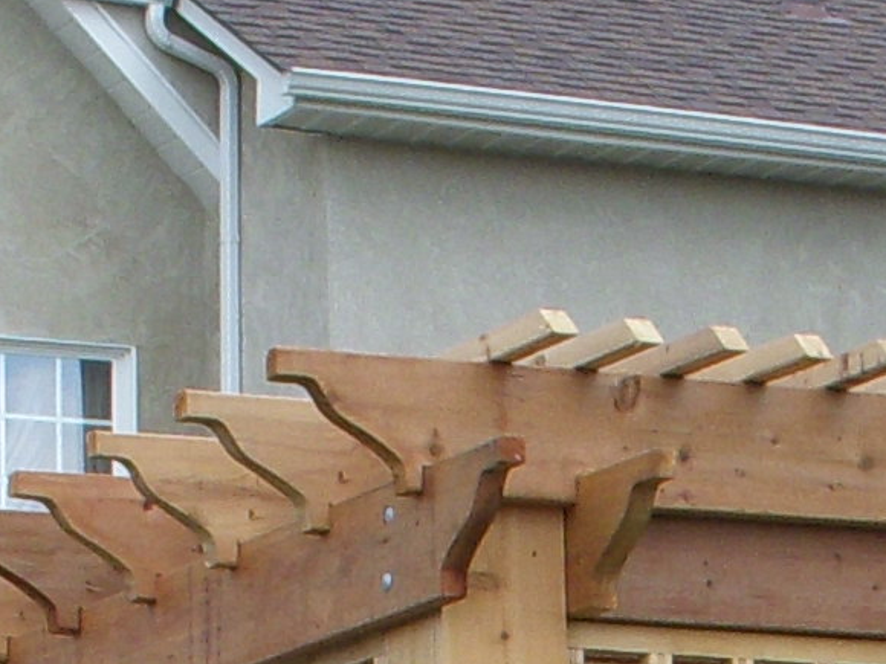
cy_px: 1265
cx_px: 868
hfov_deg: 9.2
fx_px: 5477
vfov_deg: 6.7
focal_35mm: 214
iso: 100
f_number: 3.3
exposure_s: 1/640
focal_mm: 6.3
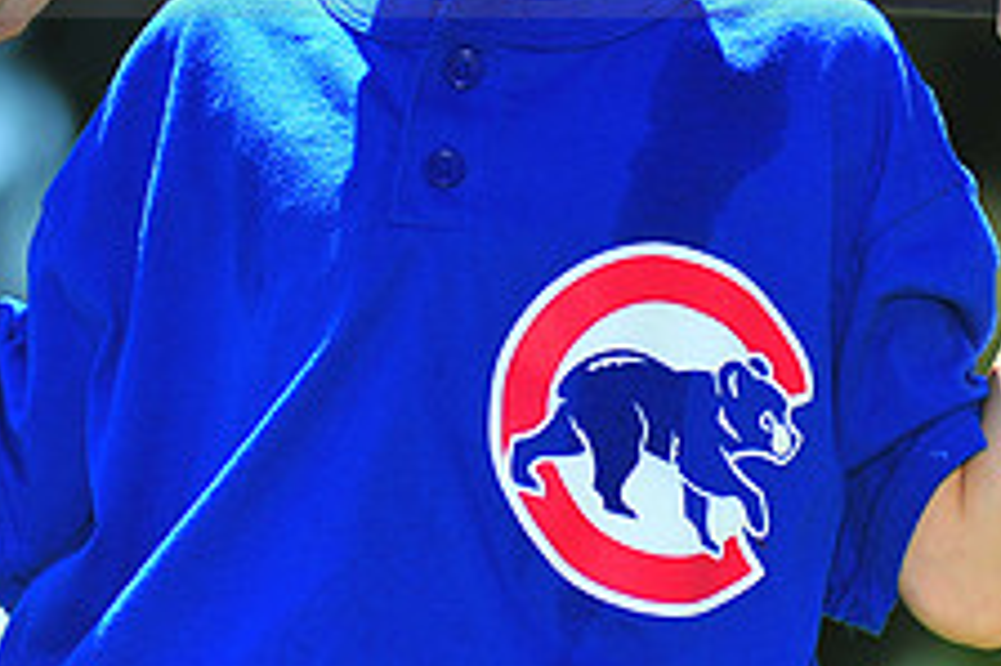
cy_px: -116
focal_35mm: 466
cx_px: 545
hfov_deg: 4.4
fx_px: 12947
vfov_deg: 2.9
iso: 200
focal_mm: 180
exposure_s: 1/800
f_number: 5
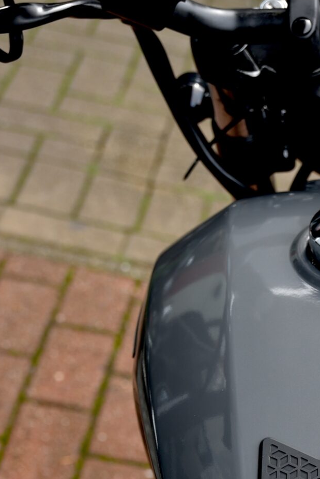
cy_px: 521
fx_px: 1691
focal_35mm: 127
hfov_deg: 10.6
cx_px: 371
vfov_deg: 15.7
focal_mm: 46
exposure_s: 1/100
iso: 100
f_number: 5
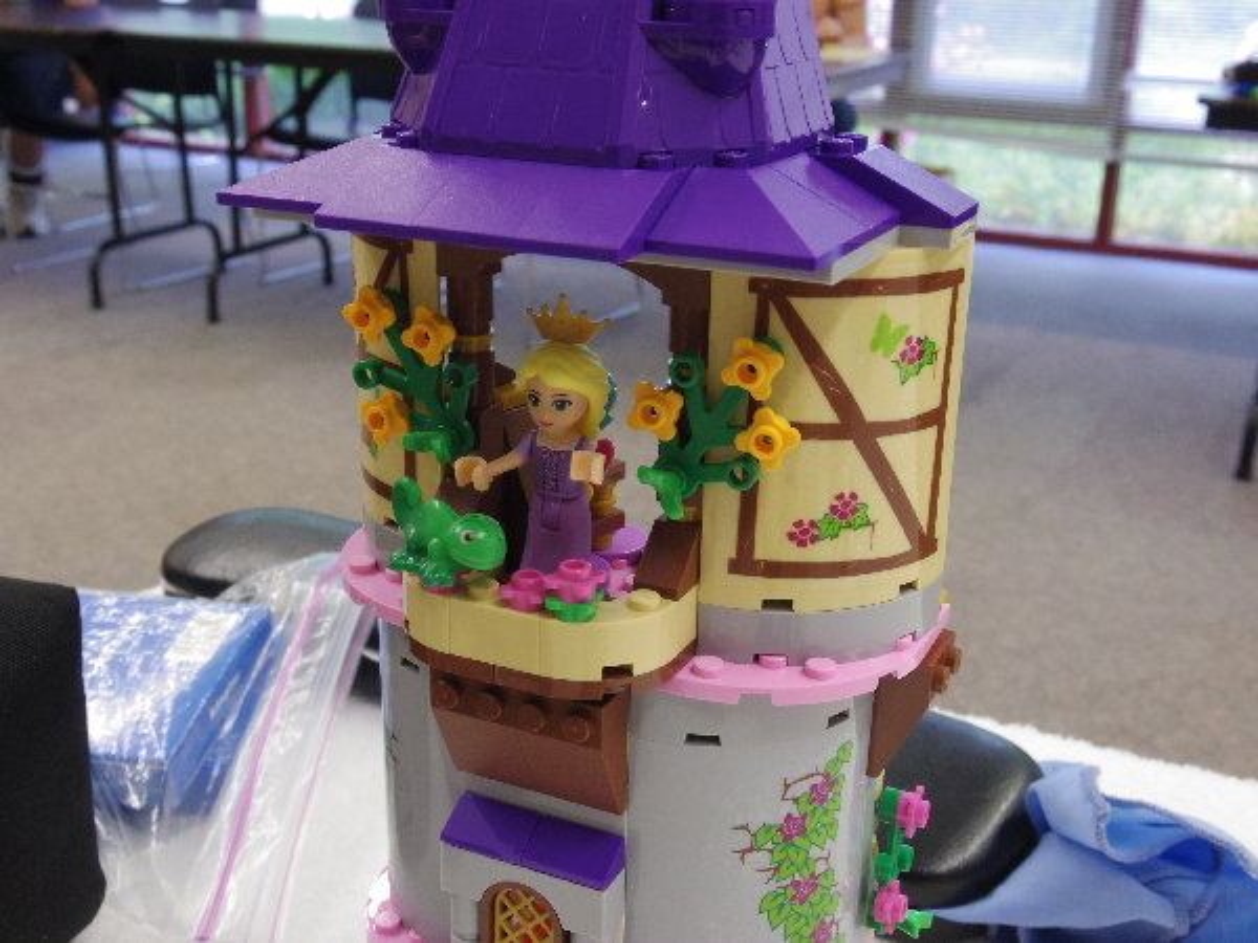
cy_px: 472
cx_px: 629
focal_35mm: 41
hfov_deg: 45.8
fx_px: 1490
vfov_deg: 35.1
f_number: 4.5
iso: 640
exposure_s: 1/60
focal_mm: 7.4
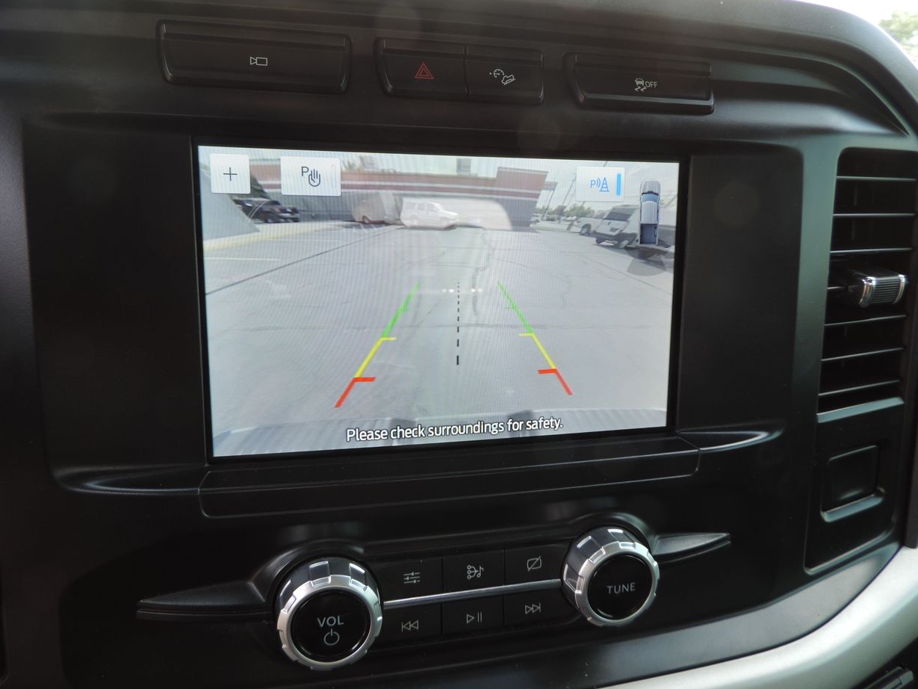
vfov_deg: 54.9
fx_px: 663
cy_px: 352
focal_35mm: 25
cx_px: 461
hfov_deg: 69.4
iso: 80
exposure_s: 1/50
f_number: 3
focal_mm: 4.3
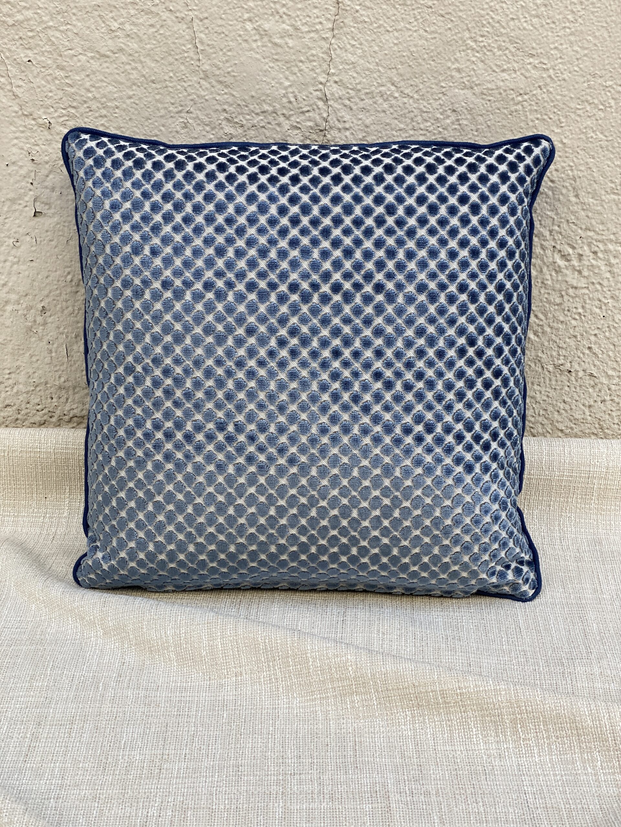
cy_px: 414
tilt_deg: -25.9
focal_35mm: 52
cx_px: 310
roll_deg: -1.1
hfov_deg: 28.0
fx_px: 1244
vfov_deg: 36.8
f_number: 2
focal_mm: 6
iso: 20
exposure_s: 1/218
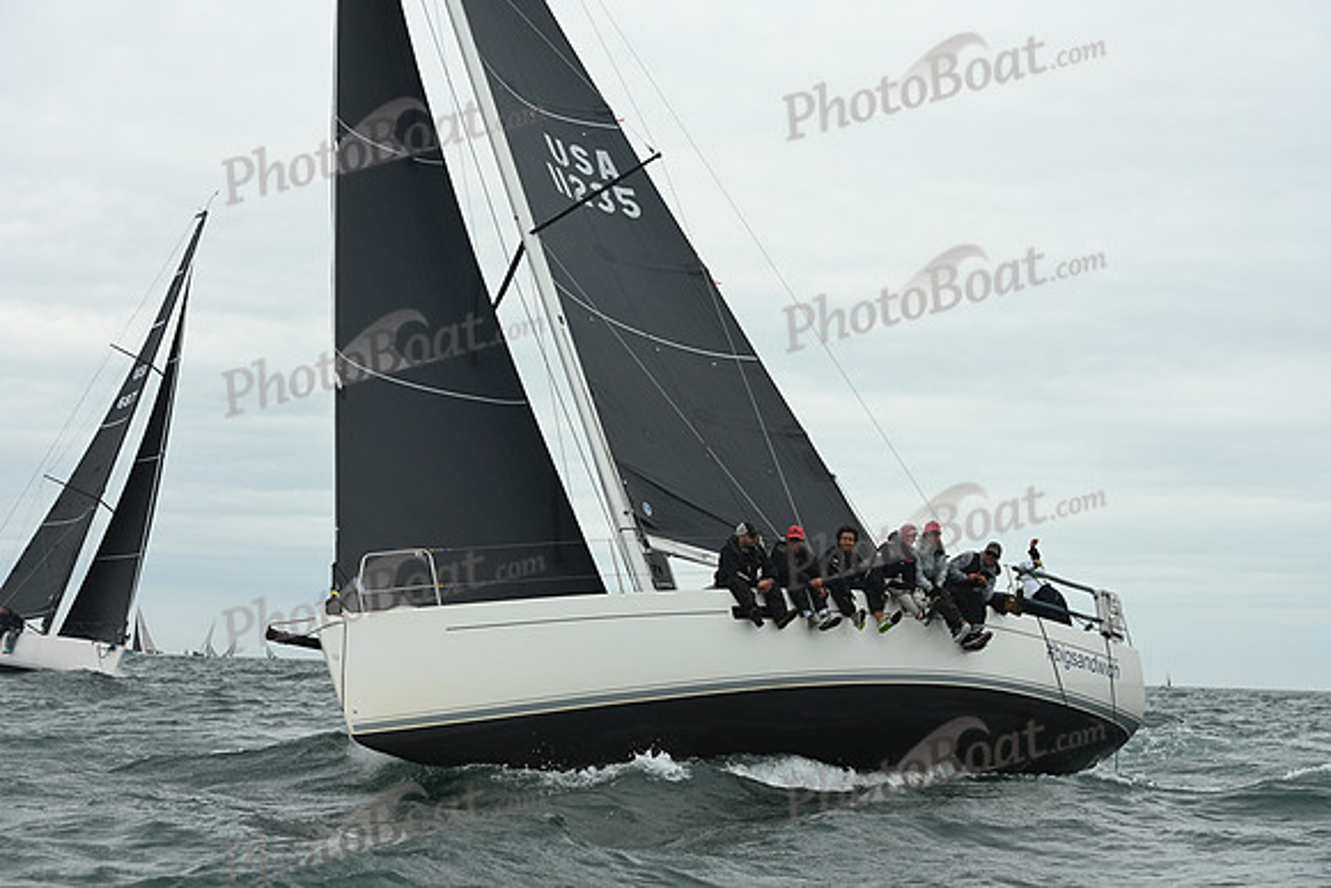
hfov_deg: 26.0
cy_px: 444
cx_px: 666
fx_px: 2884
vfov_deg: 17.5
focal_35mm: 78
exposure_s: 1/800
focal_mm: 78
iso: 400
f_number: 7.1
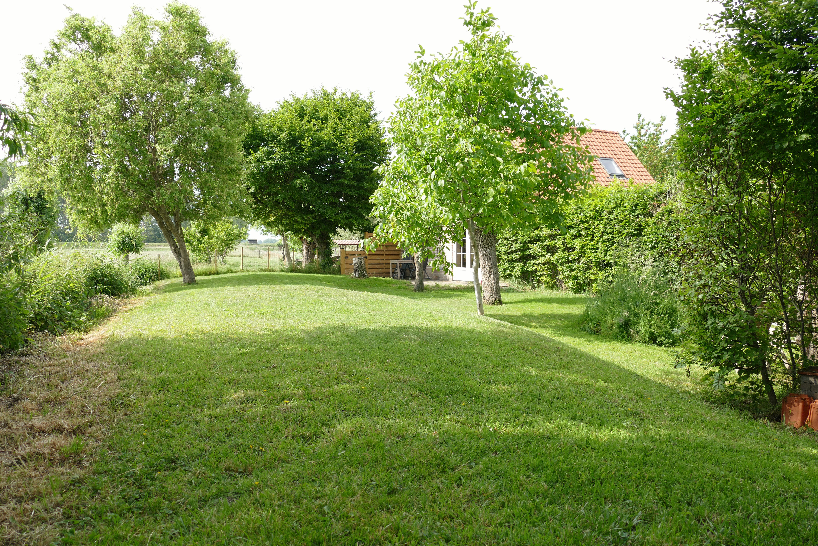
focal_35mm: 32
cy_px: 273
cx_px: 409
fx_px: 727
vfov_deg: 41.1
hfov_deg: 58.7
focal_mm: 11.6
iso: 125
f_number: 3
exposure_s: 1/640
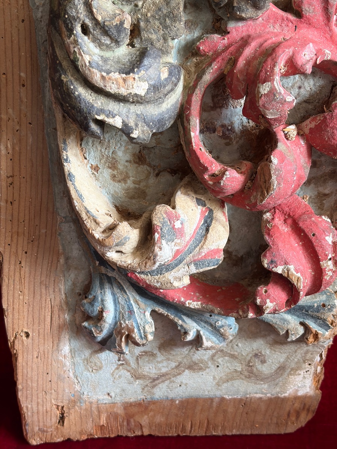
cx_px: 168
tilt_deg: -33.4
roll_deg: +1.9
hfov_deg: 28.0
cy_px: 224
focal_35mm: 52
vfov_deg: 36.8
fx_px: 675
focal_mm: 5.96
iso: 64
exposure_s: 1/60
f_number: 1.6
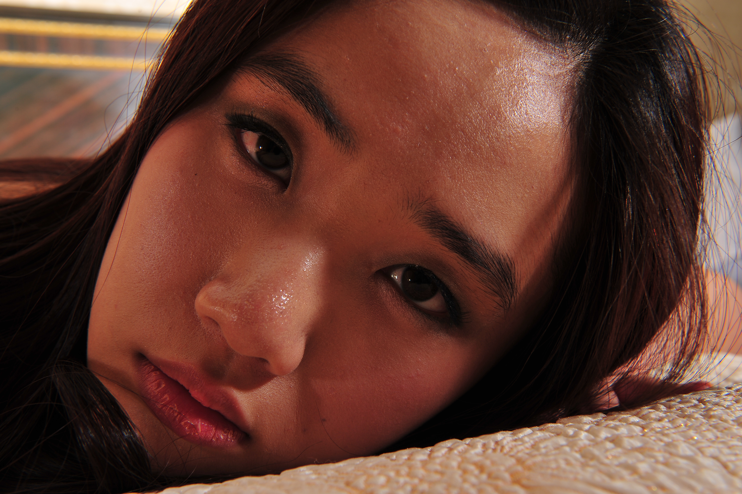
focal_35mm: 45
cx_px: 371
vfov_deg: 29.8
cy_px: 247
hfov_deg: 43.6
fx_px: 927
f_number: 13
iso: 200
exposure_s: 1/200
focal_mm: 45
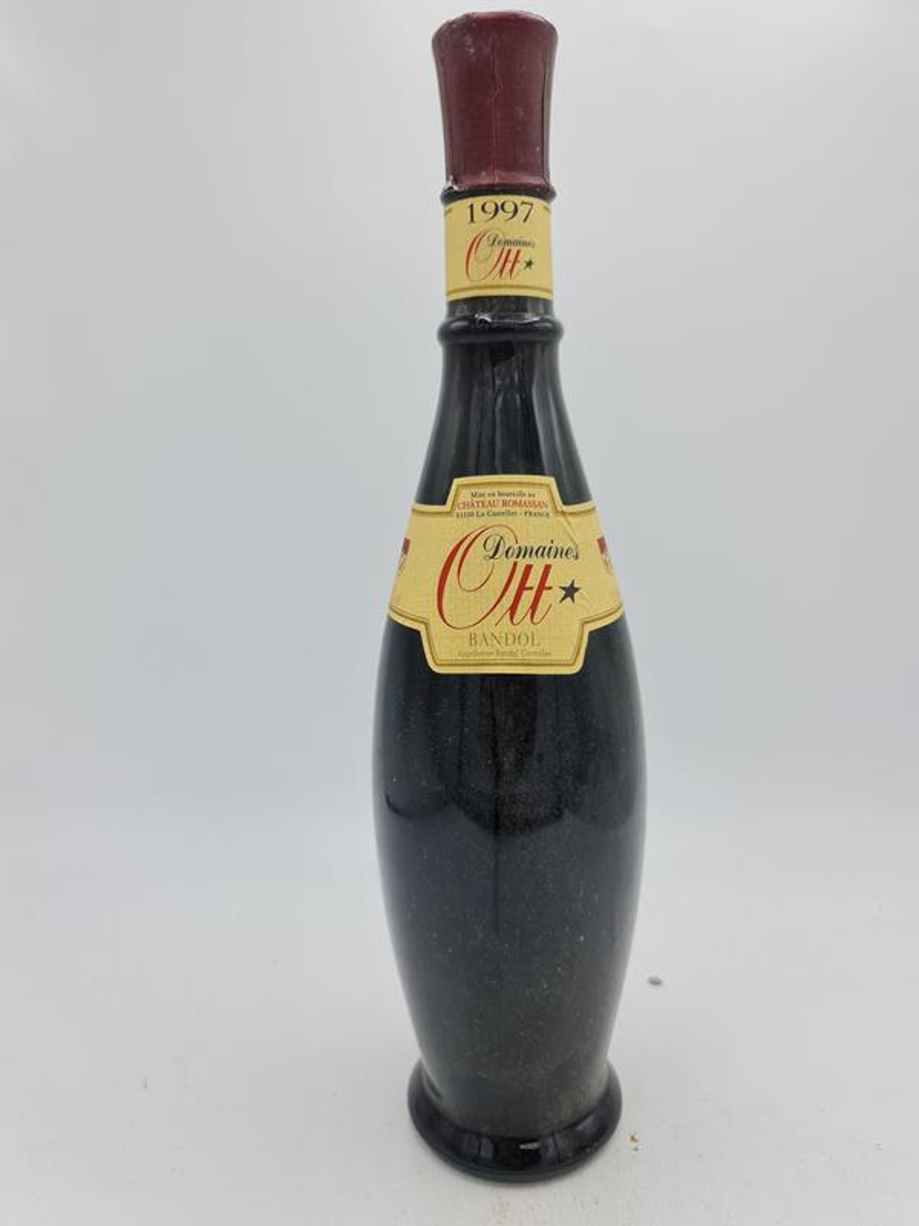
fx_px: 885
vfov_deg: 69.4
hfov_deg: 54.9
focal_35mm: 25
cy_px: 613
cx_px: 460
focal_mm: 7
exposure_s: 1/323
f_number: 1.8
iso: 50
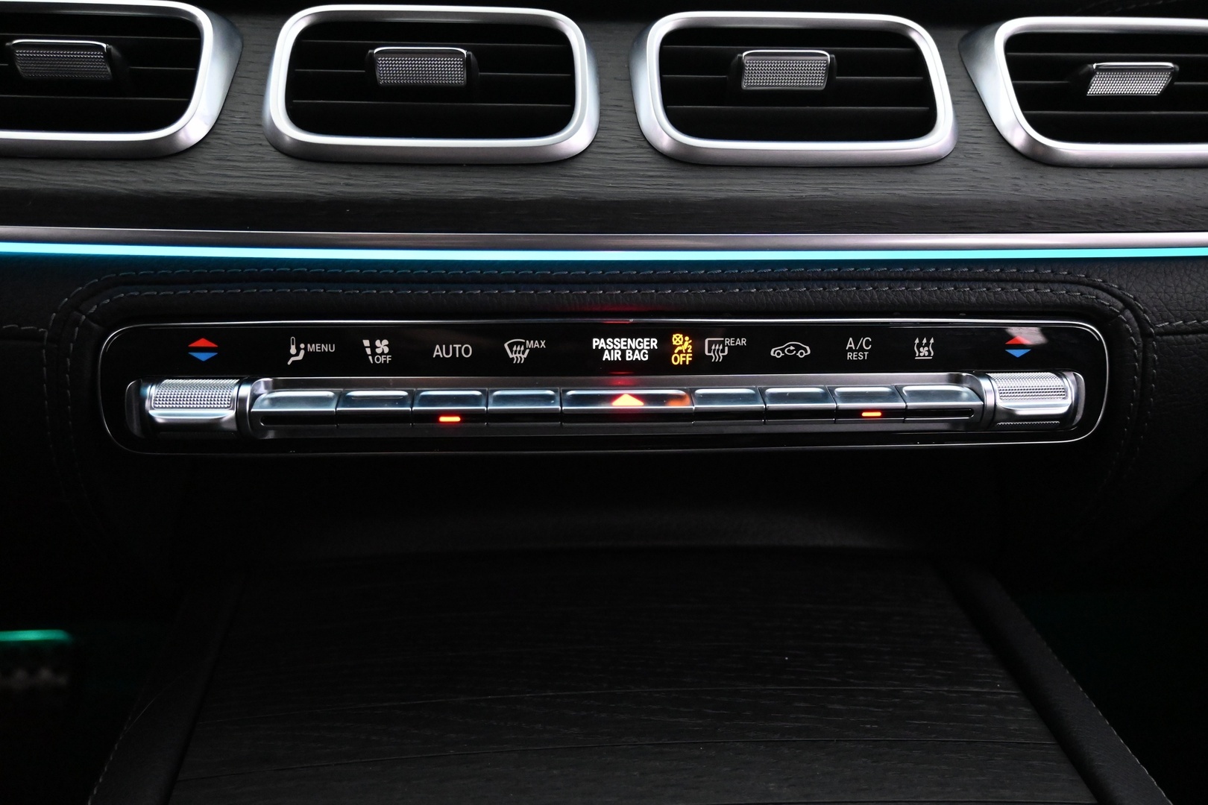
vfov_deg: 44.6
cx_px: 604
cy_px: 402
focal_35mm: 29
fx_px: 981
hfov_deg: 63.2
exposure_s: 1/30
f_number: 3.8
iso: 5600
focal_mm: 19.5
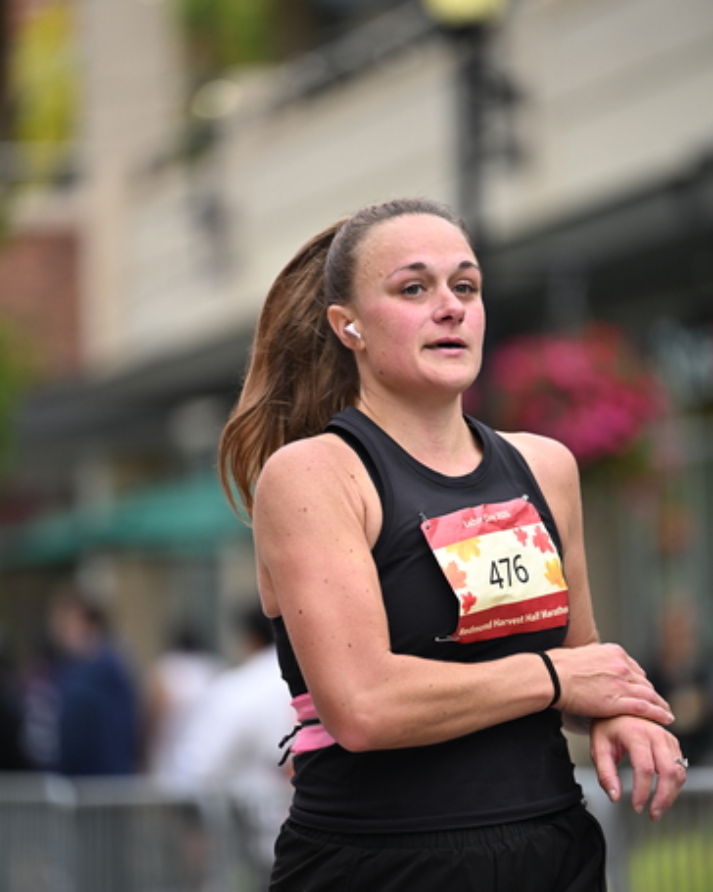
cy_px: 498
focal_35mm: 227
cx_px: 356
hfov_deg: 6.8
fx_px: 5988
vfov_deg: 8.5
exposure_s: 1/2000
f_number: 2.8
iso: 640
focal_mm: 200
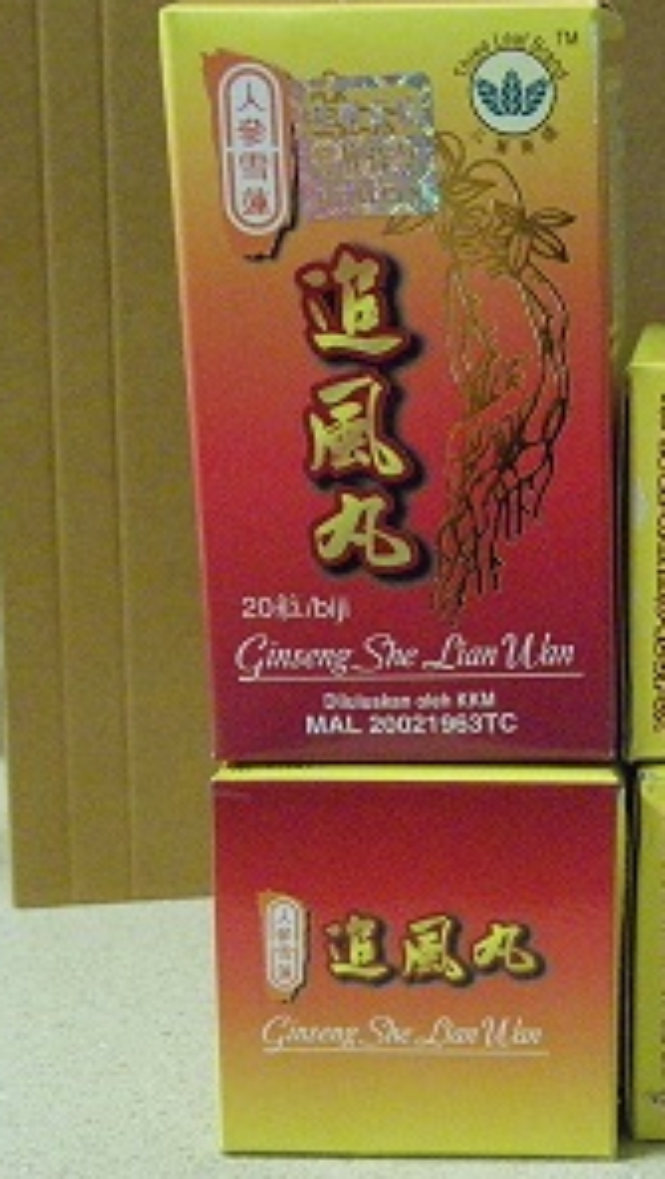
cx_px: 737
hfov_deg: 15.1
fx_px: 2440
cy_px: 590
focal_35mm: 78
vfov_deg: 27.2
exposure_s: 1/25
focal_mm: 9.3
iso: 800
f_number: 3.5
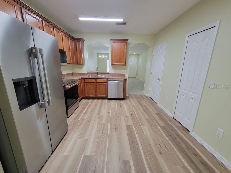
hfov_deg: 106.2
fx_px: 87
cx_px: 116
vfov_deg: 89.9
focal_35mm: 13
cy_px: 86
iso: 200
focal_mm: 2.2
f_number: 2.2
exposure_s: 1/60
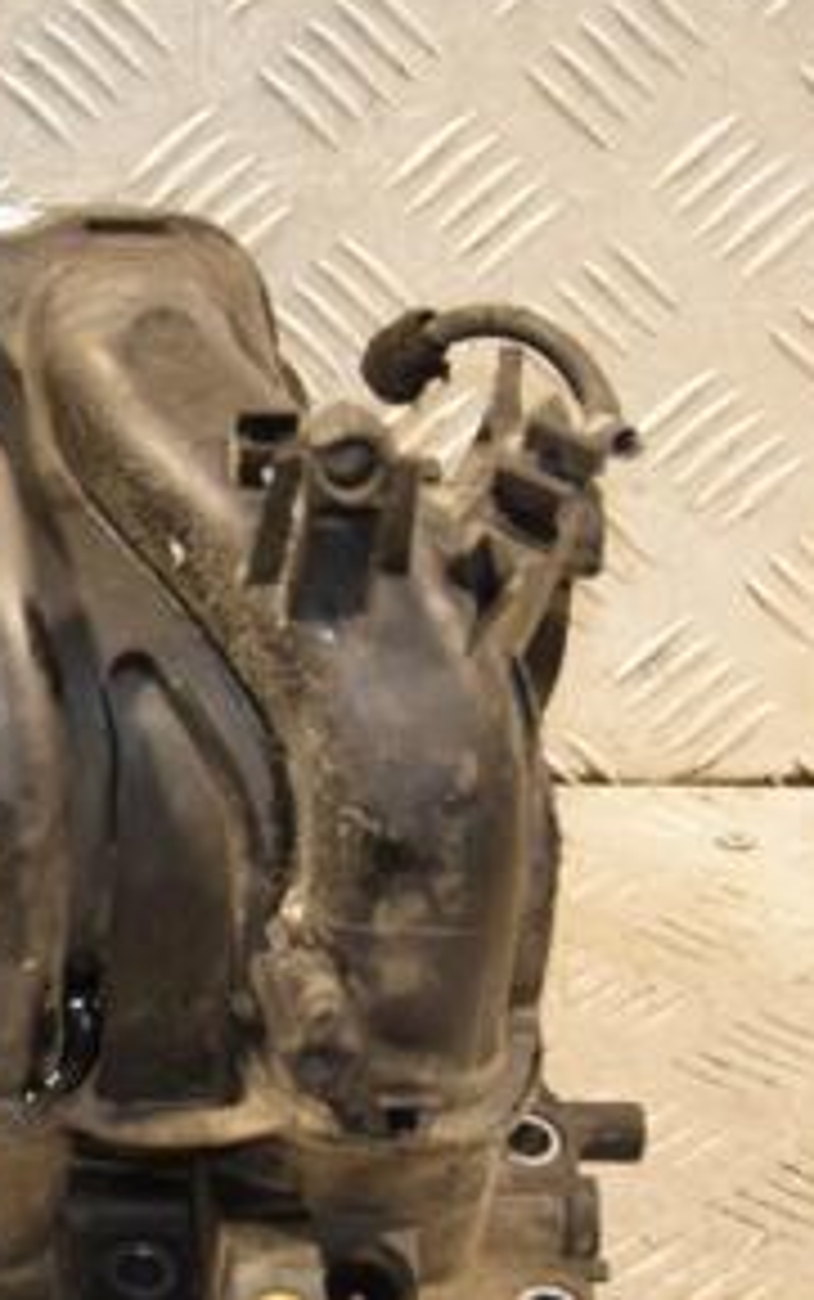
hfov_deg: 7.8
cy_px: 801
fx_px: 5848
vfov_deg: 12.7
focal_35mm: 165
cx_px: -297
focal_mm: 52
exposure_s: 1/80
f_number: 5
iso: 800
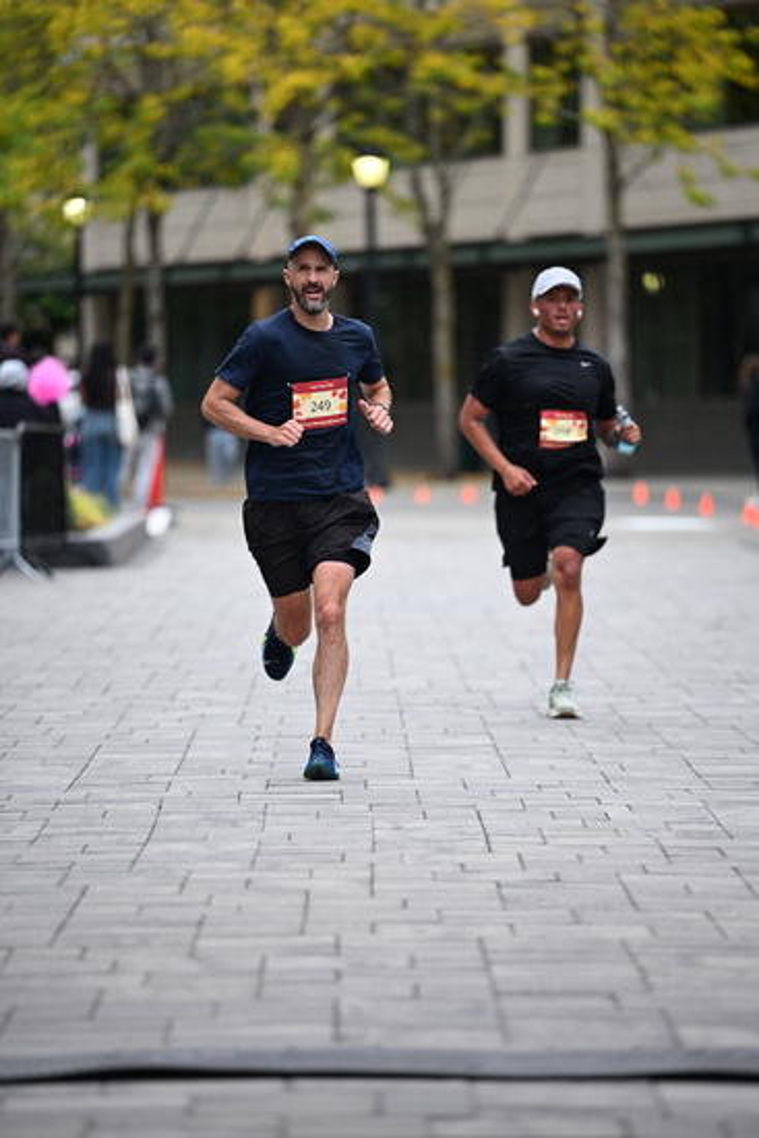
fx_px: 5530
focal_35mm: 175
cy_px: 569
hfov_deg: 7.9
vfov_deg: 11.7
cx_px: 380
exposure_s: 1/2500
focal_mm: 175
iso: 1250
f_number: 2.8
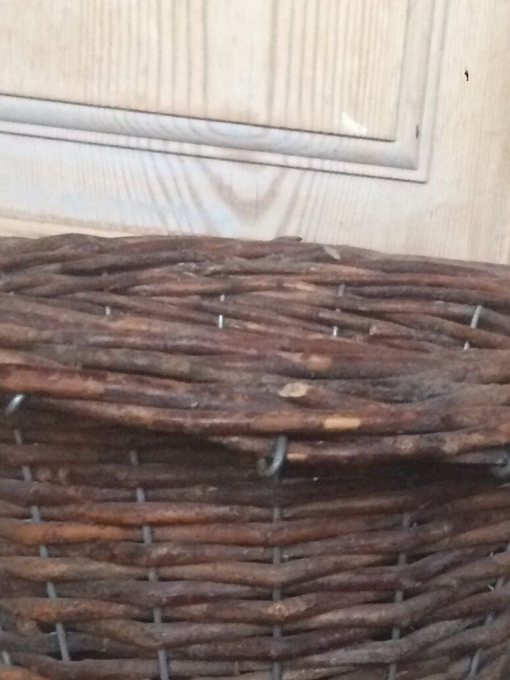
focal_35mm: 92
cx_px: 416
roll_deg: -7.4
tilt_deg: -18.3
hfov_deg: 15.9
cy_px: 706
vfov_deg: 20.5
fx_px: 1807
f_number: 2.2
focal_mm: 4.15
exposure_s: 1/20
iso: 320
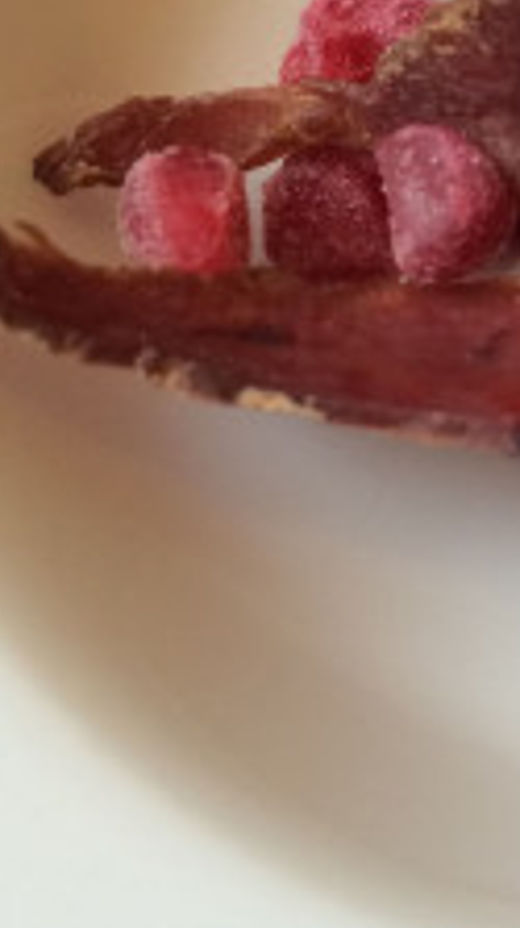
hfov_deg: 12.1
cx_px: 832
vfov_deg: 22.0
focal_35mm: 94
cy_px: 25
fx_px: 2310
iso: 64
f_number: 2.2
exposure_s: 1/30
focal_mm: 4.12
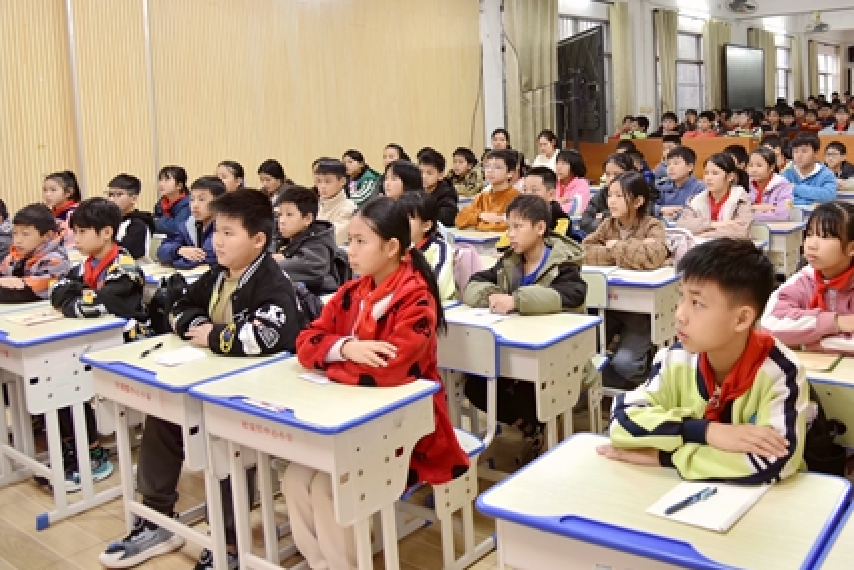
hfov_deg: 54.7
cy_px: 170
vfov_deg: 38.3
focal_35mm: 34
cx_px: 564
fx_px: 807
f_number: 4
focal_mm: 24
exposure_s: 1/60
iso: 450
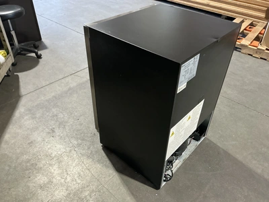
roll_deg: -2.3
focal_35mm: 28
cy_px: 101
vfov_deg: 49.7
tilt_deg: -37.6
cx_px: 134
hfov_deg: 63.4
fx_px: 218
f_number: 1.8
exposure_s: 1/55
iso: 320
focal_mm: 3
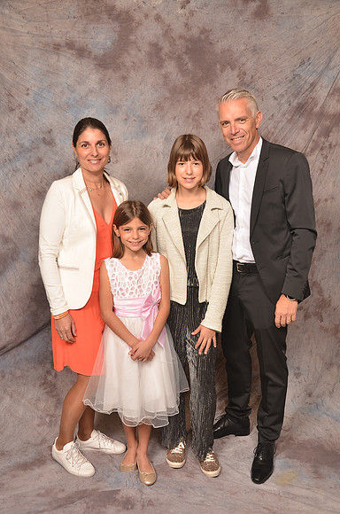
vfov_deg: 53.2
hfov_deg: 36.7
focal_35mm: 36
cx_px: 170
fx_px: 512
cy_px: 257
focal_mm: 24
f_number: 5.6
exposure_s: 1/60
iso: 200
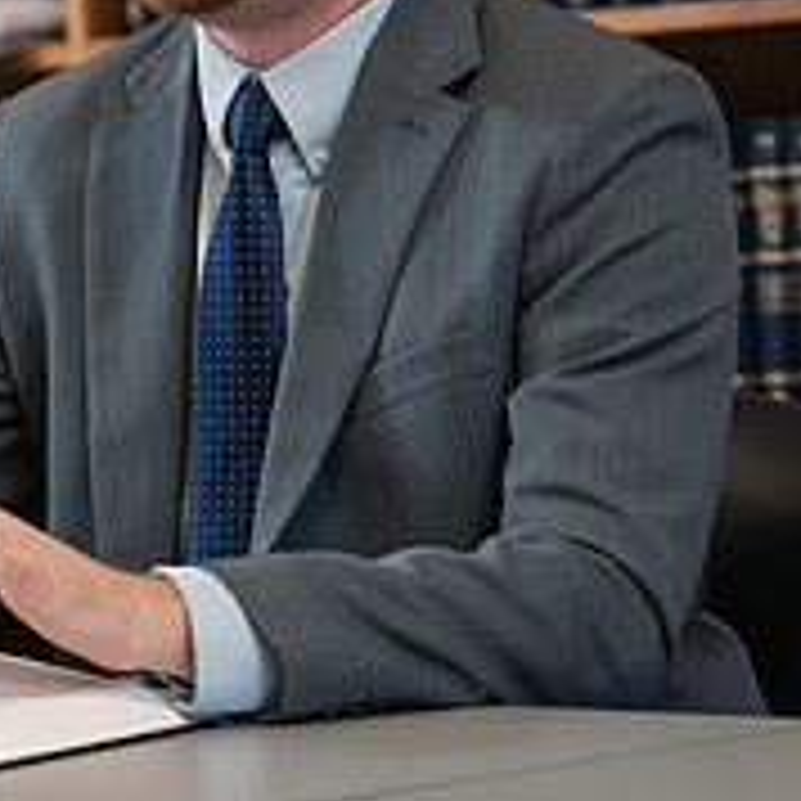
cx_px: -45
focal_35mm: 221
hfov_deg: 7.9
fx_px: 5786
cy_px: 56
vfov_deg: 7.9
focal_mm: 80
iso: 800
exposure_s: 1/160
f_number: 3.2
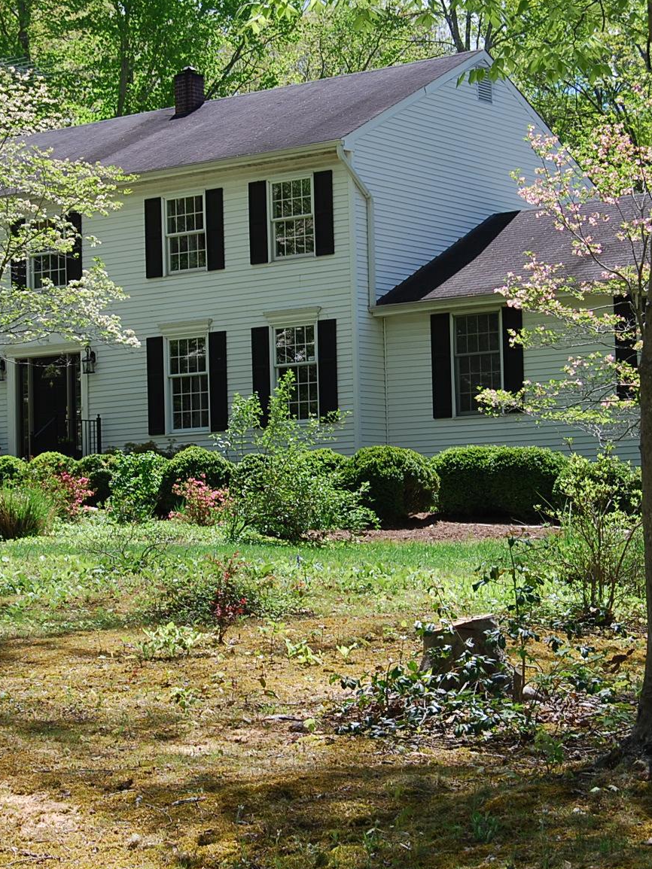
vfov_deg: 21.3
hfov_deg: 16.1
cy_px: 412
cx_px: 269
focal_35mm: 92
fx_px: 2311
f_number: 7.1
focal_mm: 38
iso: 100
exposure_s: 1/200
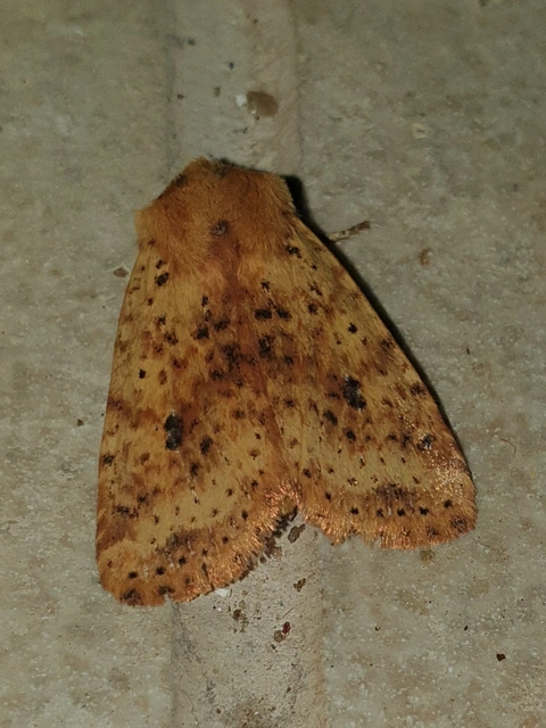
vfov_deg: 67.3
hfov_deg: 53.1
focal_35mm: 26
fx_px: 547
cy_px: 364
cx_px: 273
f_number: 2.4
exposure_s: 1/2222
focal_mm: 4.3
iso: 50
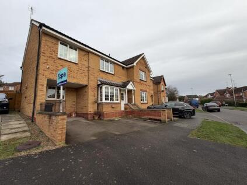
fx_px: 100
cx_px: 124
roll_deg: +1.6
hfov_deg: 102.1
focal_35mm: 14
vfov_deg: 85.6
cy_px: 92
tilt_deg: +7.5
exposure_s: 1/363
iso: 50
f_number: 2.2
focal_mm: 2.22
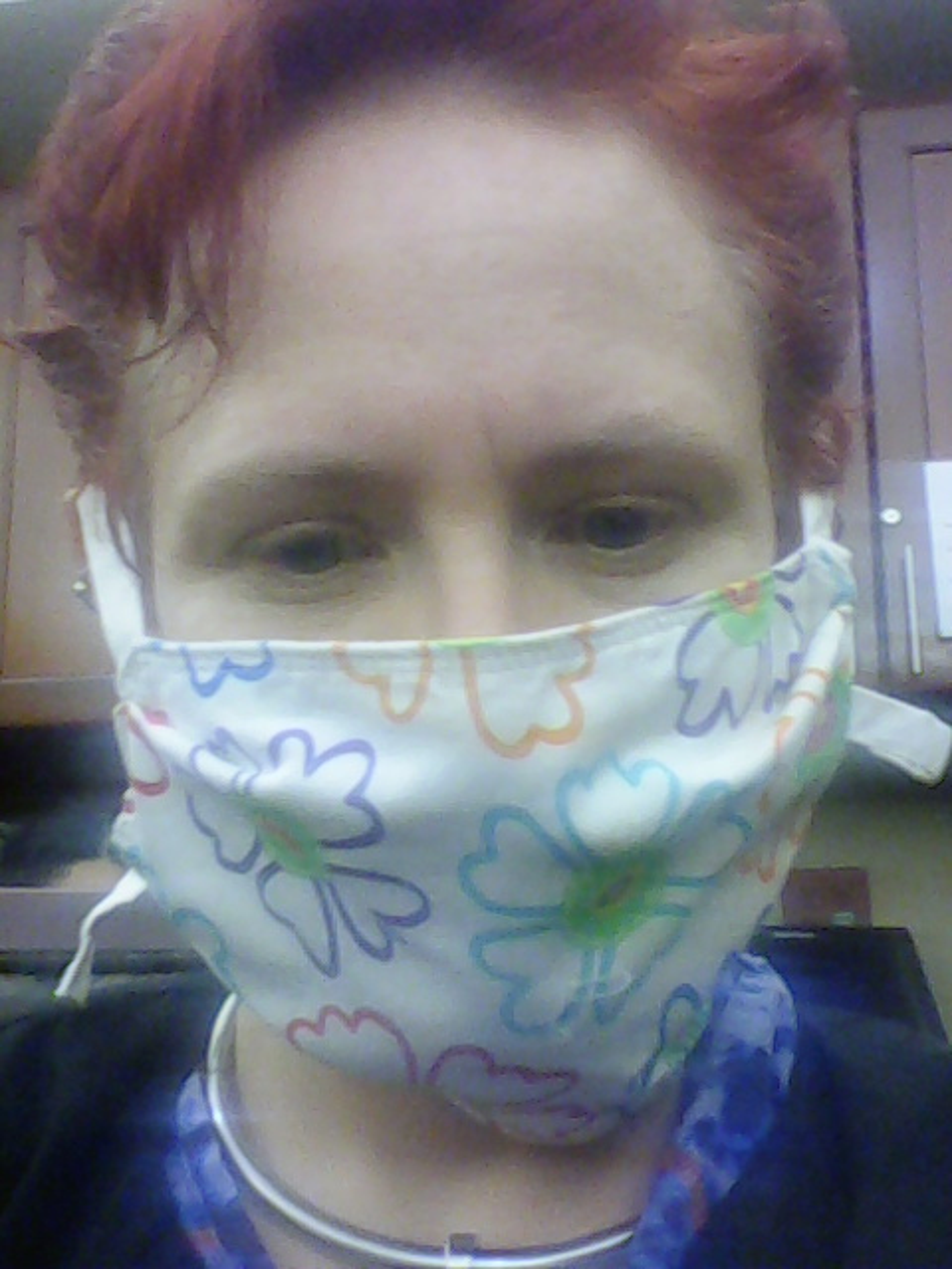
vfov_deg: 47.9
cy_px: 634
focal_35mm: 39
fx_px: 1430
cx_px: 476
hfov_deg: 36.8
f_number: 2.8
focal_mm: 1.87
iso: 200
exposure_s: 1/12.5
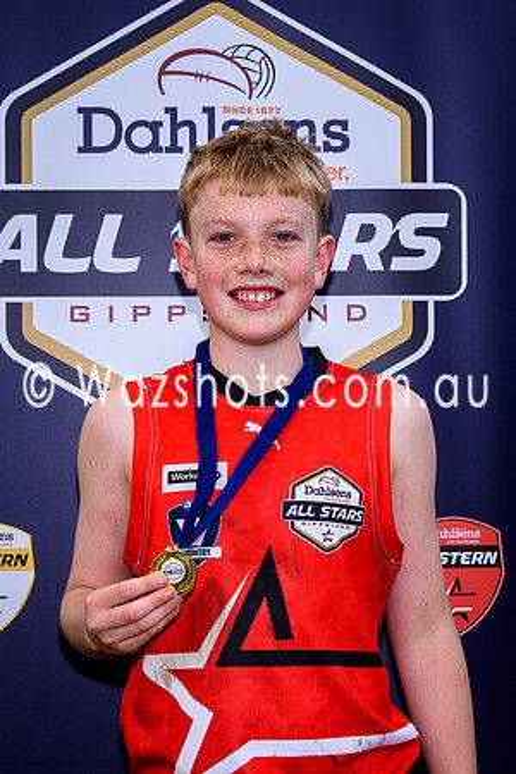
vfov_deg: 18.1
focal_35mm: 113
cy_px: 369
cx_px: 236
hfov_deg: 12.1
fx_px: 2434
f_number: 5.6
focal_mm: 38
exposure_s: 1/160
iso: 100
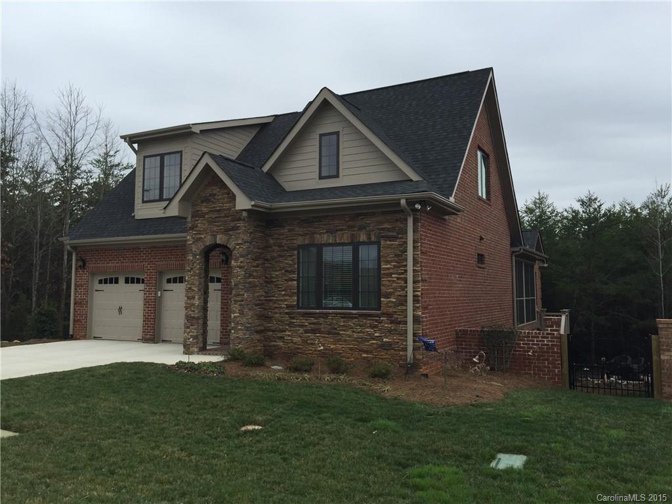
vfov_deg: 48.2
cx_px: 336
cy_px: 252
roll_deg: +0.2
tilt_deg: +5.9
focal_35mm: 29
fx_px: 563
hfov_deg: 61.7
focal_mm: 4.15
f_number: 2.2
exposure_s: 1/1199
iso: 32
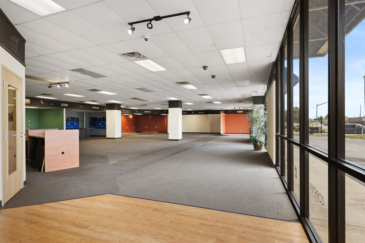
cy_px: 122
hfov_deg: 90.0
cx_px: 182
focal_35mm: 18
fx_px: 182
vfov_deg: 67.4
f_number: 5.6
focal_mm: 18
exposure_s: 1/50
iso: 1250
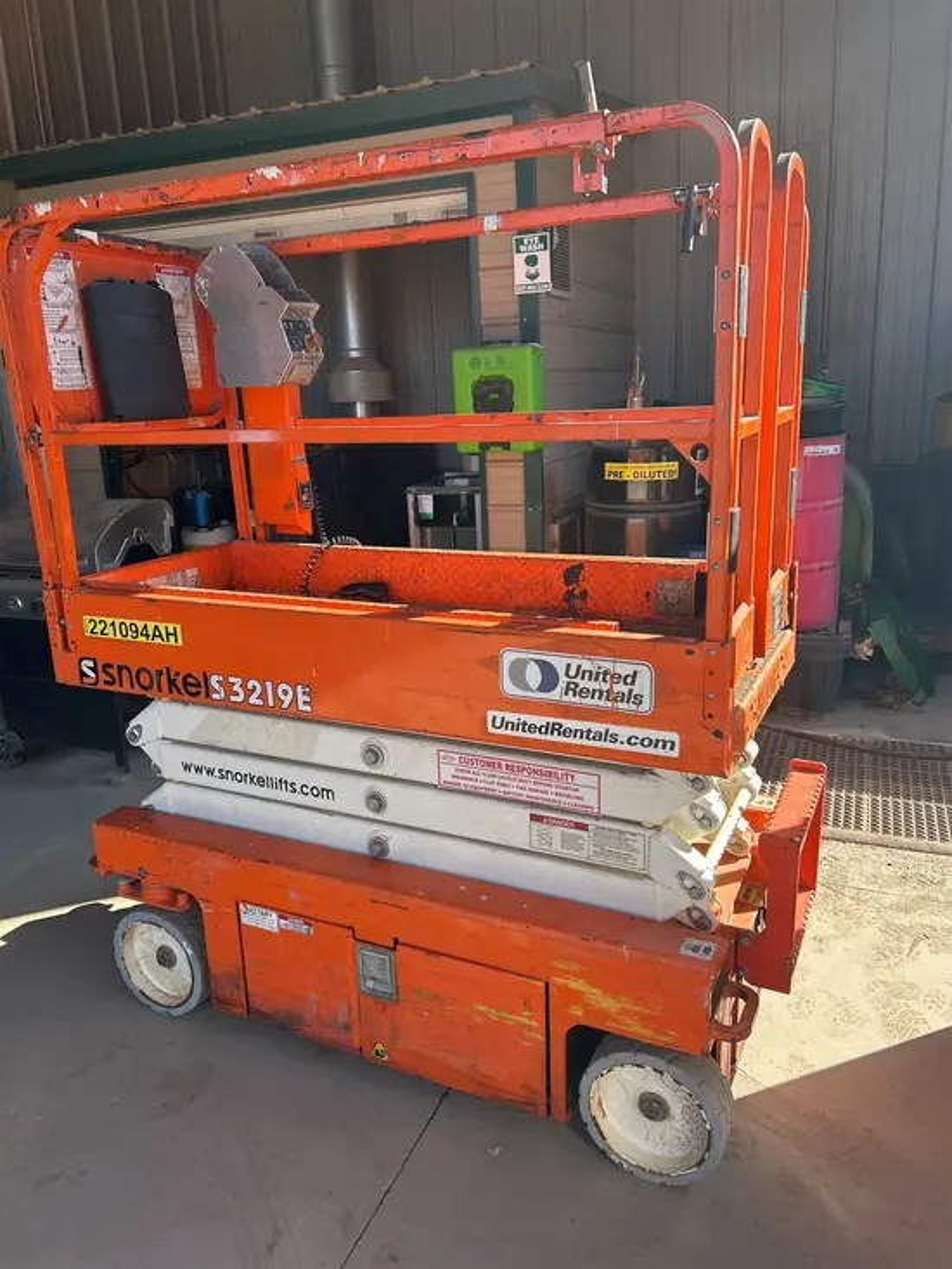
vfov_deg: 67.3
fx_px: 953
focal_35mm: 26
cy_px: 634
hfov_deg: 53.1
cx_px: 476
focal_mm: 5.7
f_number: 1.5
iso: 50
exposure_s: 1/604
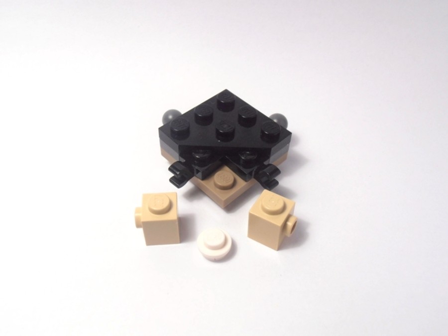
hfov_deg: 50.1
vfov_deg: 38.7
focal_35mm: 37
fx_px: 479
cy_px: 168
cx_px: 224
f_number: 3.9
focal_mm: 6.61
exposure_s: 1/80
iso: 80
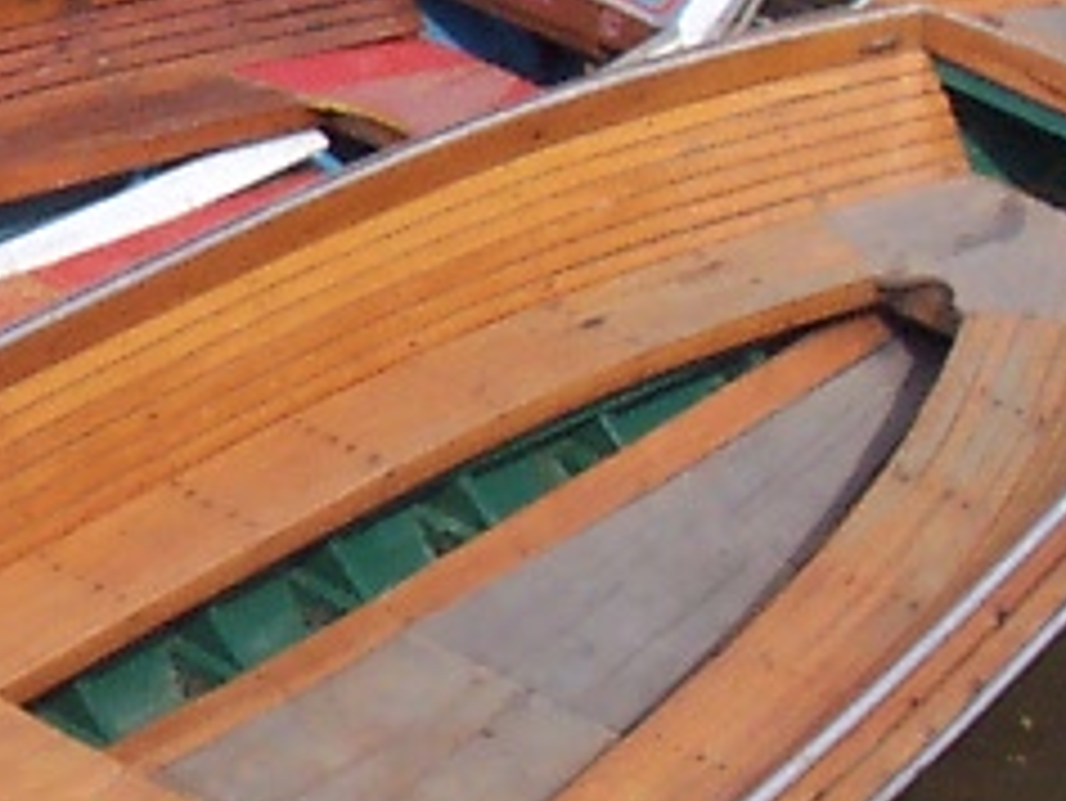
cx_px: -378
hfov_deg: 10.3
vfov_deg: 7.9
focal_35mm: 187
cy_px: 410
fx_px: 5762
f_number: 5.6
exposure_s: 1/500
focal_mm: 5.6
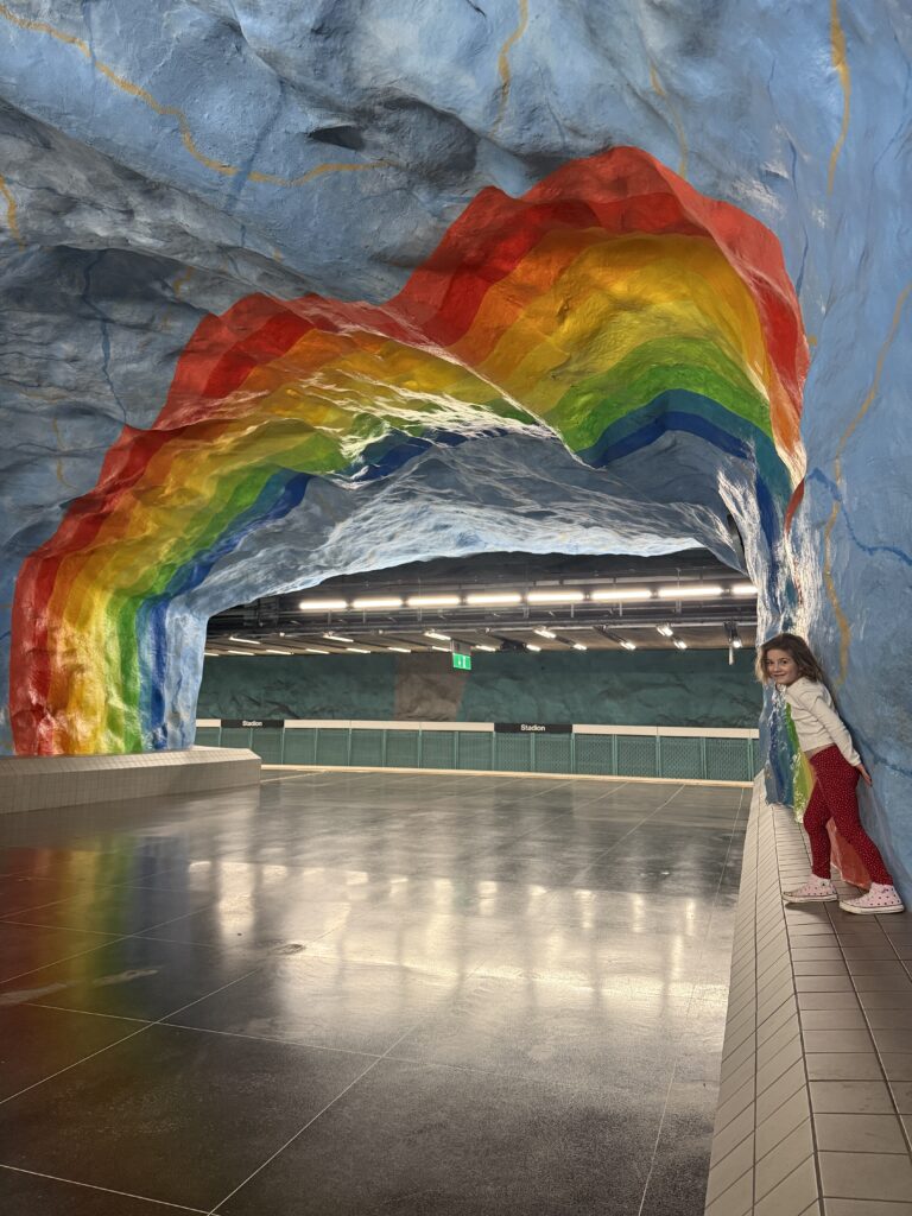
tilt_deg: +7.5
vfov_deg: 71.6
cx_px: 456
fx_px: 843
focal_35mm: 24
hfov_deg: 56.8
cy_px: 608
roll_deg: -0.5
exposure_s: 1/50
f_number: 1.78
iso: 400
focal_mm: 6.76
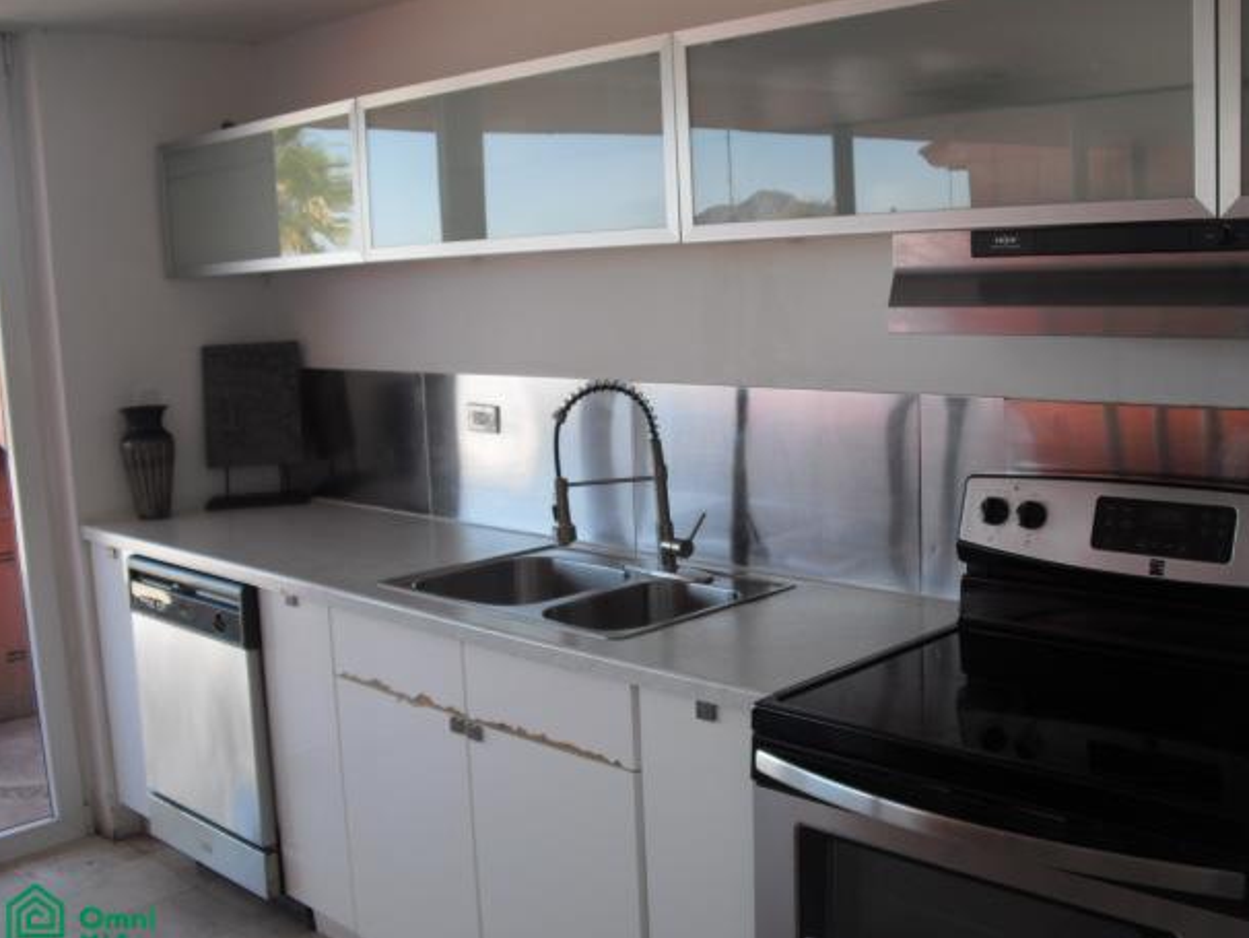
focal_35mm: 38
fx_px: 1372
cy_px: 476
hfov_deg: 49.0
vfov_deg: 37.7
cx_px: 641
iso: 100
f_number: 3.1
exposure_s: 1/100
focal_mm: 6.3
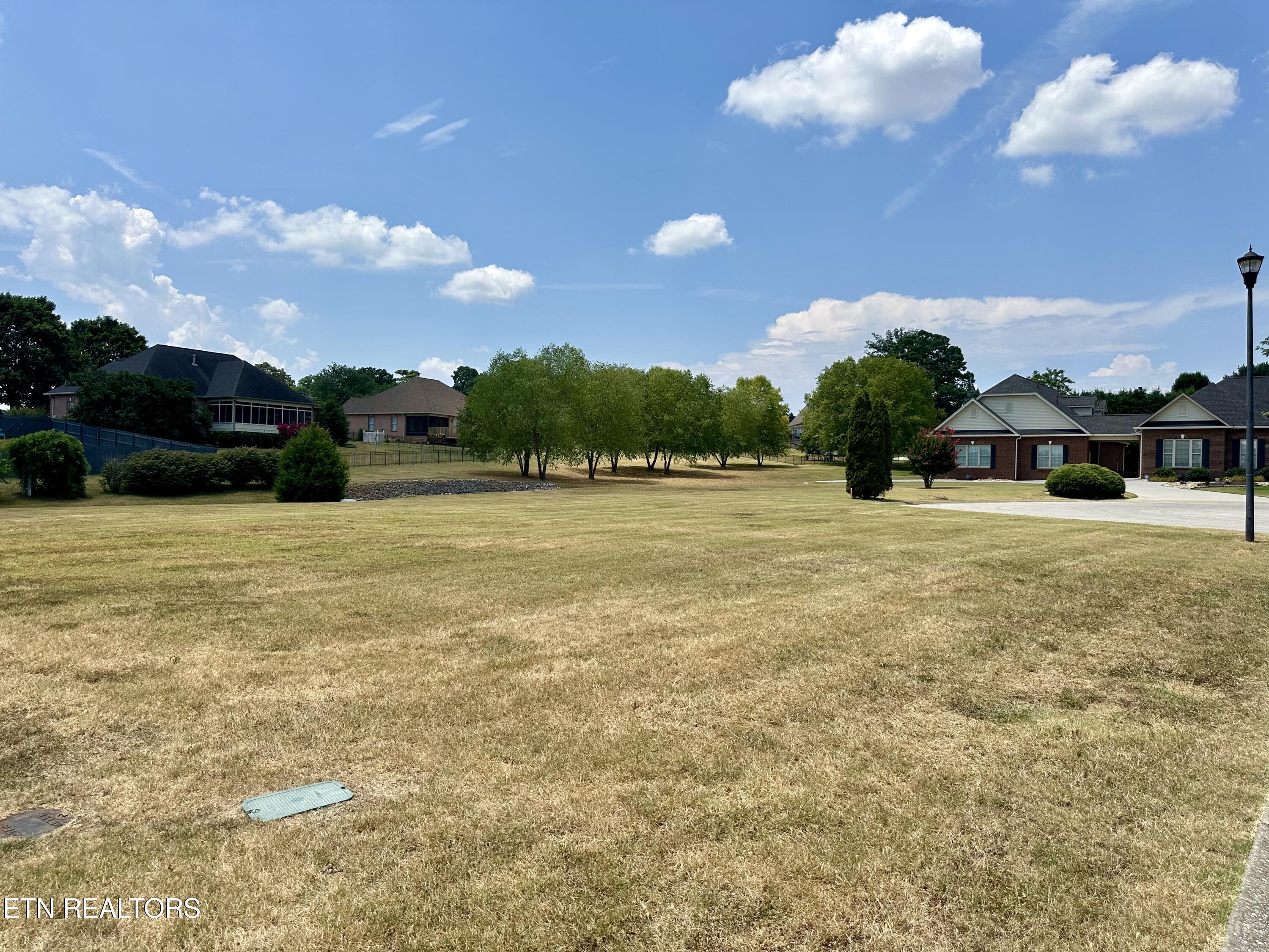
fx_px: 880
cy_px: 476
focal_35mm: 24
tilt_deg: -1.0
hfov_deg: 71.6
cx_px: 634
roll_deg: -1.2
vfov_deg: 56.8
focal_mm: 6.86
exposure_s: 1/5848
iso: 80
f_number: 1.78
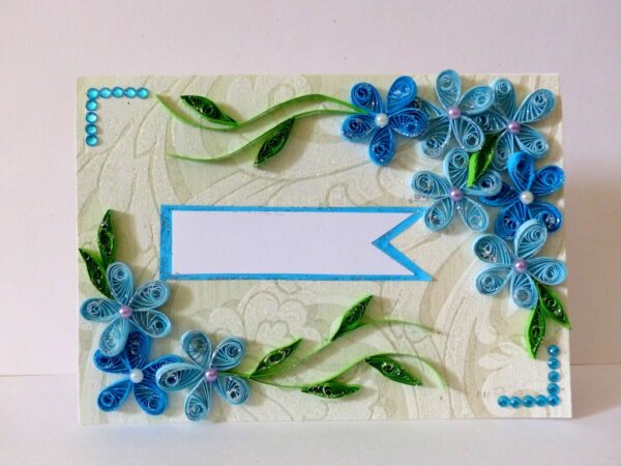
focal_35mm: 35
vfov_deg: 40.7
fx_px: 628
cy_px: 233
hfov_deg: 52.6
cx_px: 310
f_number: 2.8
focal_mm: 6.3
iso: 400
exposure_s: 1/50
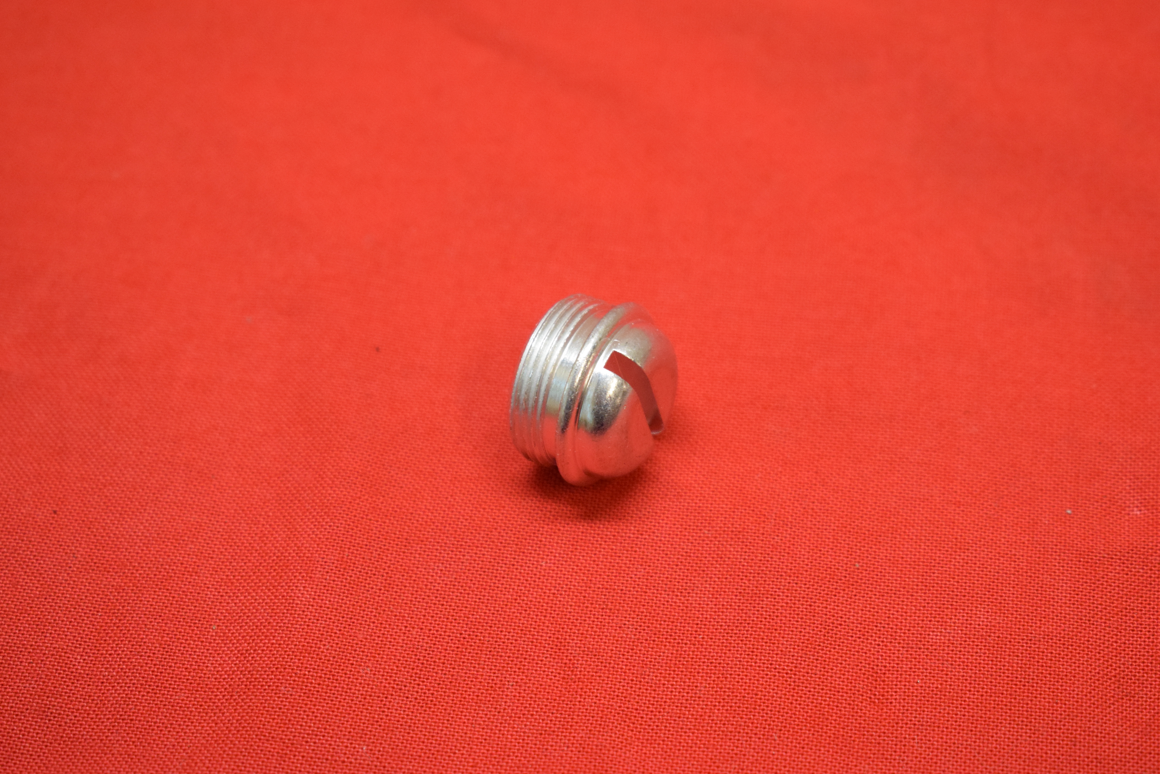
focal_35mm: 82
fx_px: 2659
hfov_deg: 24.6
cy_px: 387
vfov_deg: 16.6
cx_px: 580
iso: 2000
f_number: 5.6
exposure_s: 1/125
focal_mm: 55
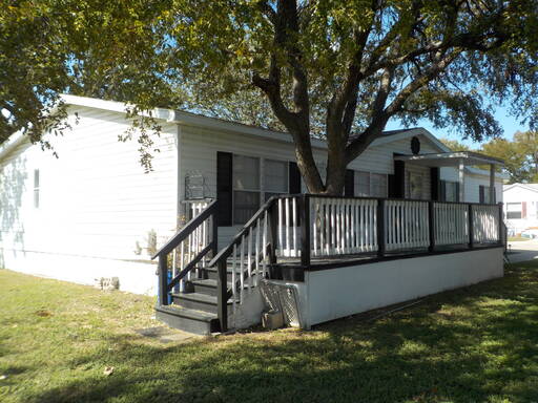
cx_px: 269
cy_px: 202
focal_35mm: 30
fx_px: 466
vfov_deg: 46.8
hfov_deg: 60.0
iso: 125
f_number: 3.3
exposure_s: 1/640
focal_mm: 4.1
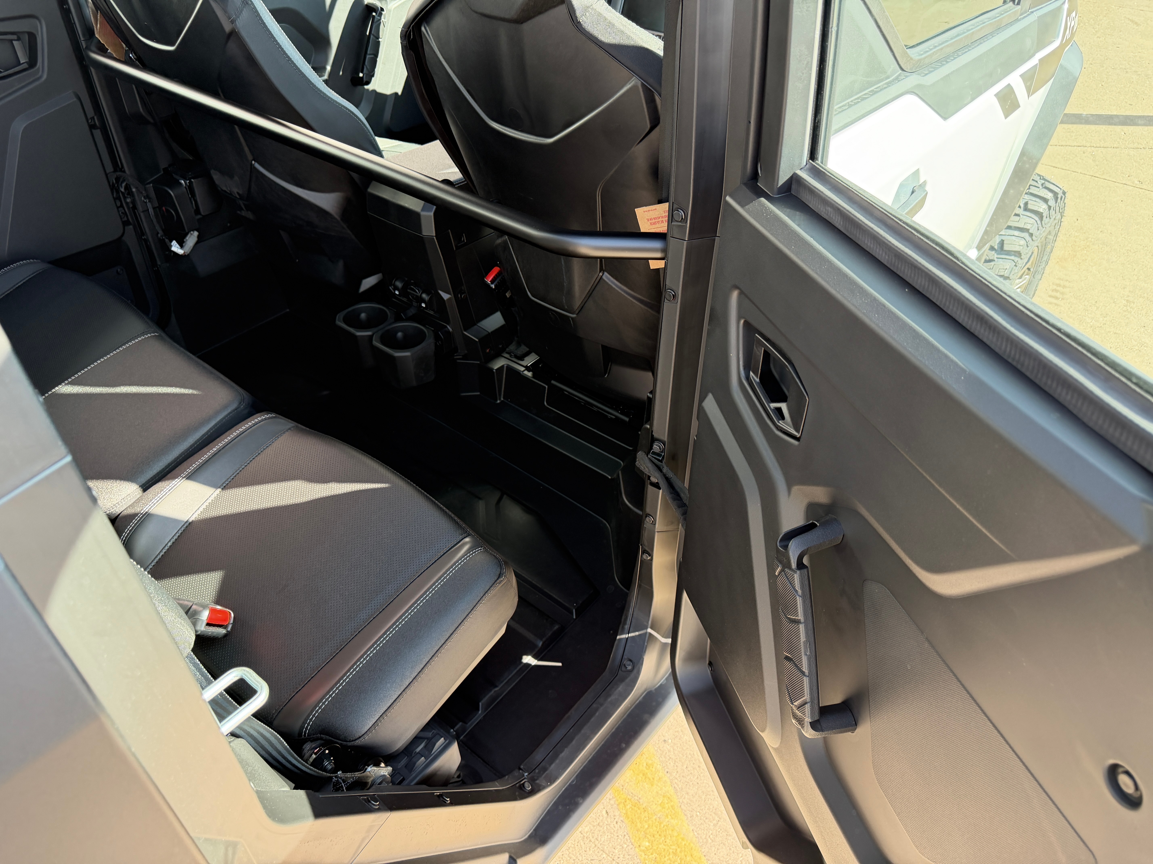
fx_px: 799
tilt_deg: -40.2
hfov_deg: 71.6
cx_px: 576
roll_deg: +1.2
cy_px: 432
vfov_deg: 56.8
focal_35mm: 24
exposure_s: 1/234
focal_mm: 6.76
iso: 200
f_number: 1.78
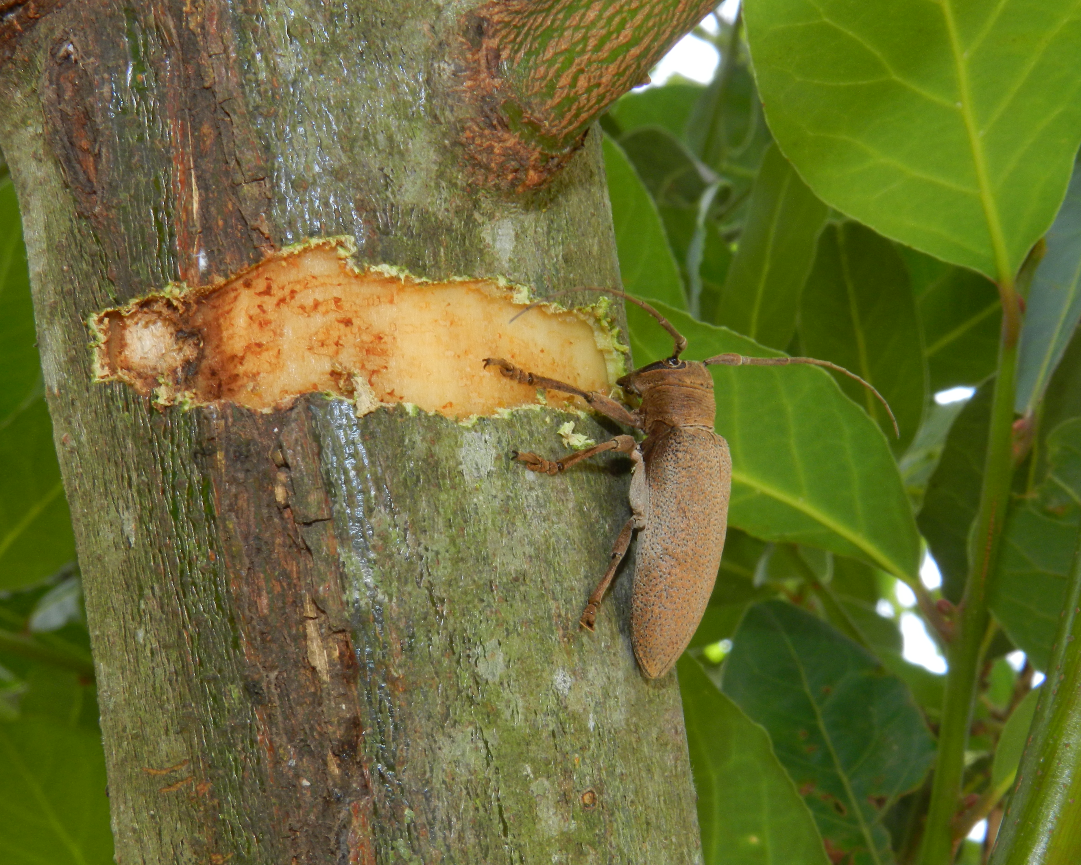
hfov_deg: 26.8
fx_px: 2271
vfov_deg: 21.6
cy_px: 433
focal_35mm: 71
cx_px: 576
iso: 160
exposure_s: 1/30
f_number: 8
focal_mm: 12.1
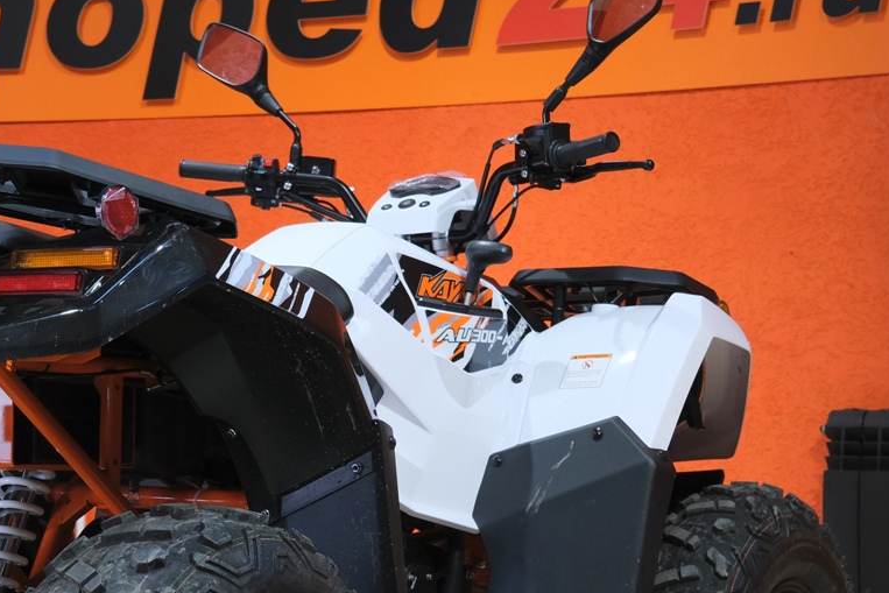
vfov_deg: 15.9
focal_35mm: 86
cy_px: 394
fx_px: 2124
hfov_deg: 23.3
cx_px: 176
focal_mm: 27.5
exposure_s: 1/100
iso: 1250
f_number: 4
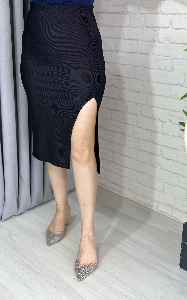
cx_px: 82
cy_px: 150
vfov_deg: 39.6
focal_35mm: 51
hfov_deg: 25.3
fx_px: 416
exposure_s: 1/100
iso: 80
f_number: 1.78
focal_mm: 6.86
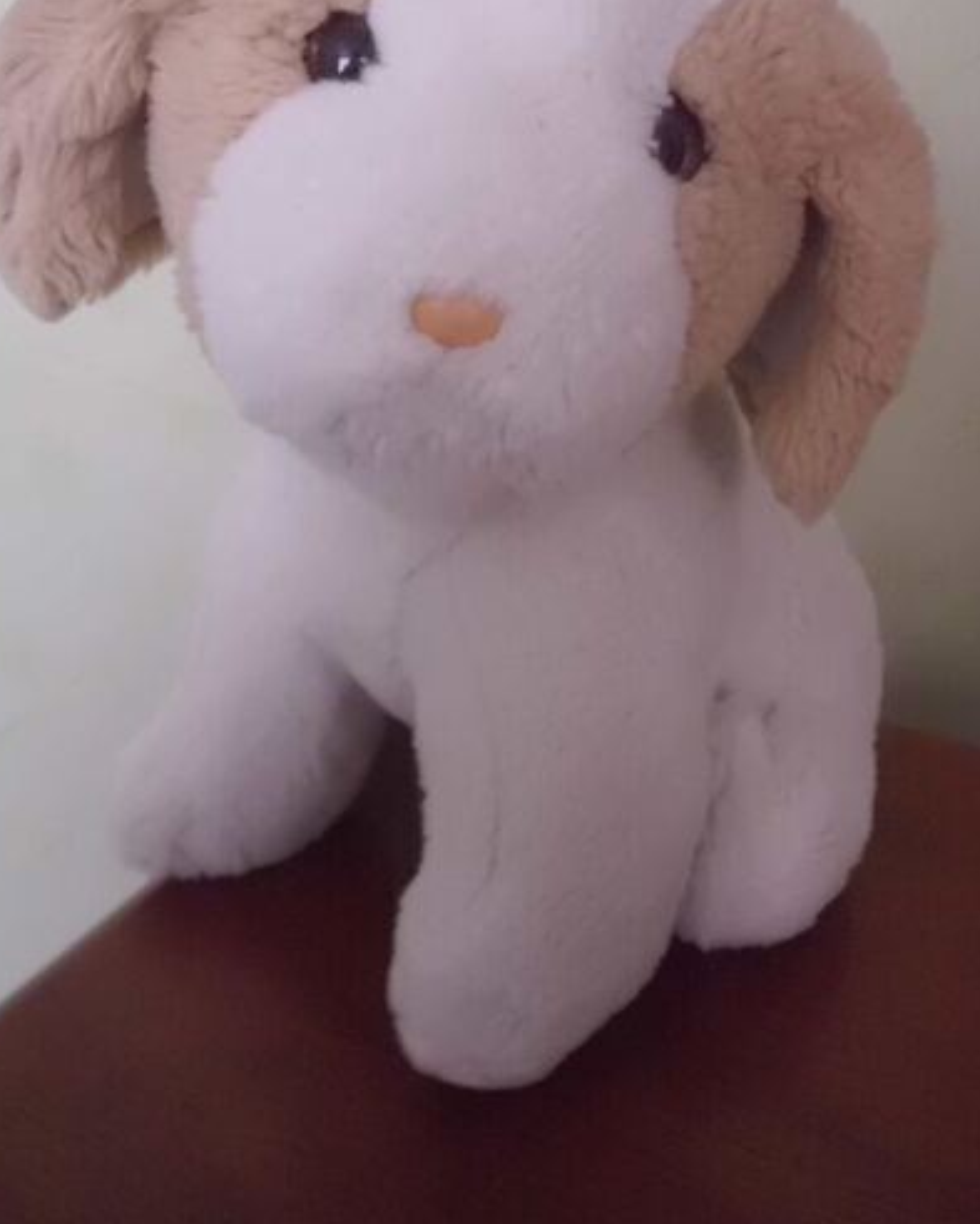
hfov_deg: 44.6
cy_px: 433
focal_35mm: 33
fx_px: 1196
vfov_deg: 53.4
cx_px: 483
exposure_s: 1/100
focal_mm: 4.6
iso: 800
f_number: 3.2
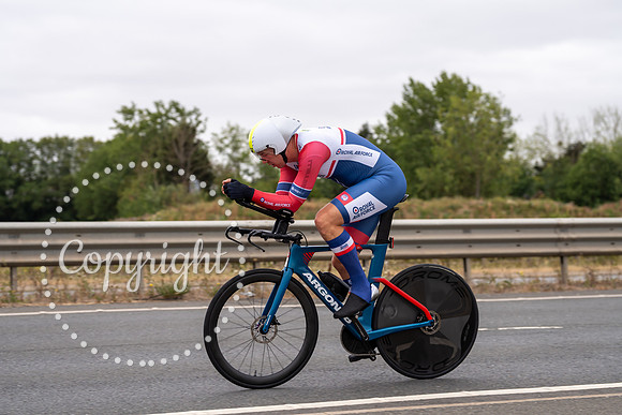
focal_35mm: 79
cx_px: 311
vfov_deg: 17.3
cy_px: 208
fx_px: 1365
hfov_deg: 25.7
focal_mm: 79
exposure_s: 1/800
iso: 100
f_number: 3.5
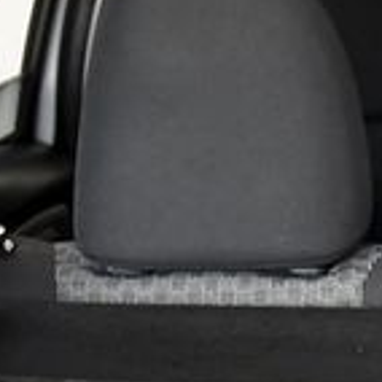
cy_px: 496
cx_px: 624
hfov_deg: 10.9
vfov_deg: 11.1
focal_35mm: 153
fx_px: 1910
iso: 2500
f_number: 4
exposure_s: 1/640
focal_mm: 27
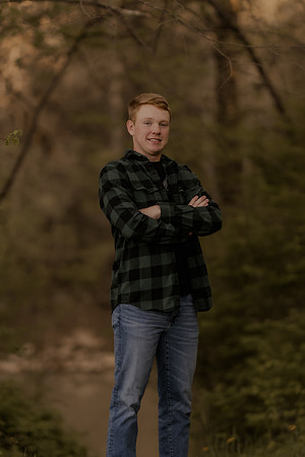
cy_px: 228
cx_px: 152
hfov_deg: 10.8
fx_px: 1614
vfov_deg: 16.1
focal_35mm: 127
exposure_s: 1/800
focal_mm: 85
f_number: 1.4
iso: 250
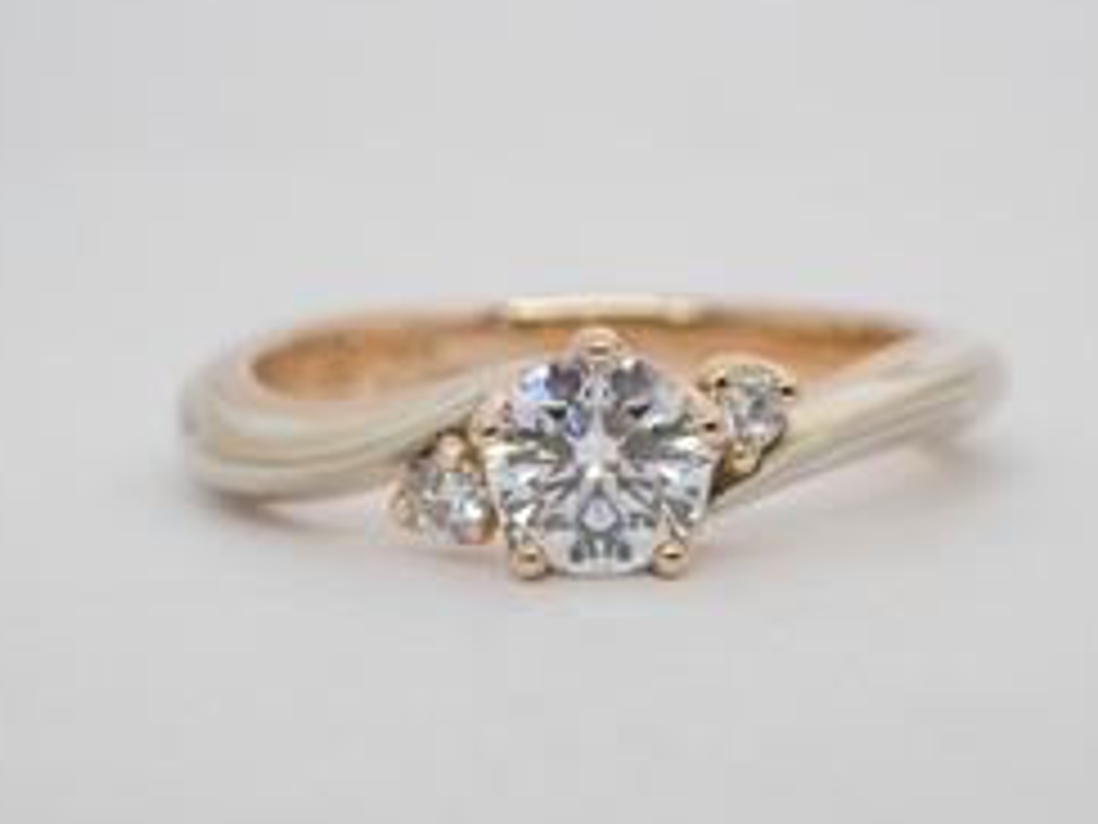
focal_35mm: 151
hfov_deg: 13.1
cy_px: 439
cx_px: 585
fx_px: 4790
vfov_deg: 9.8
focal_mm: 14.62
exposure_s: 1/100
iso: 200
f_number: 4.3
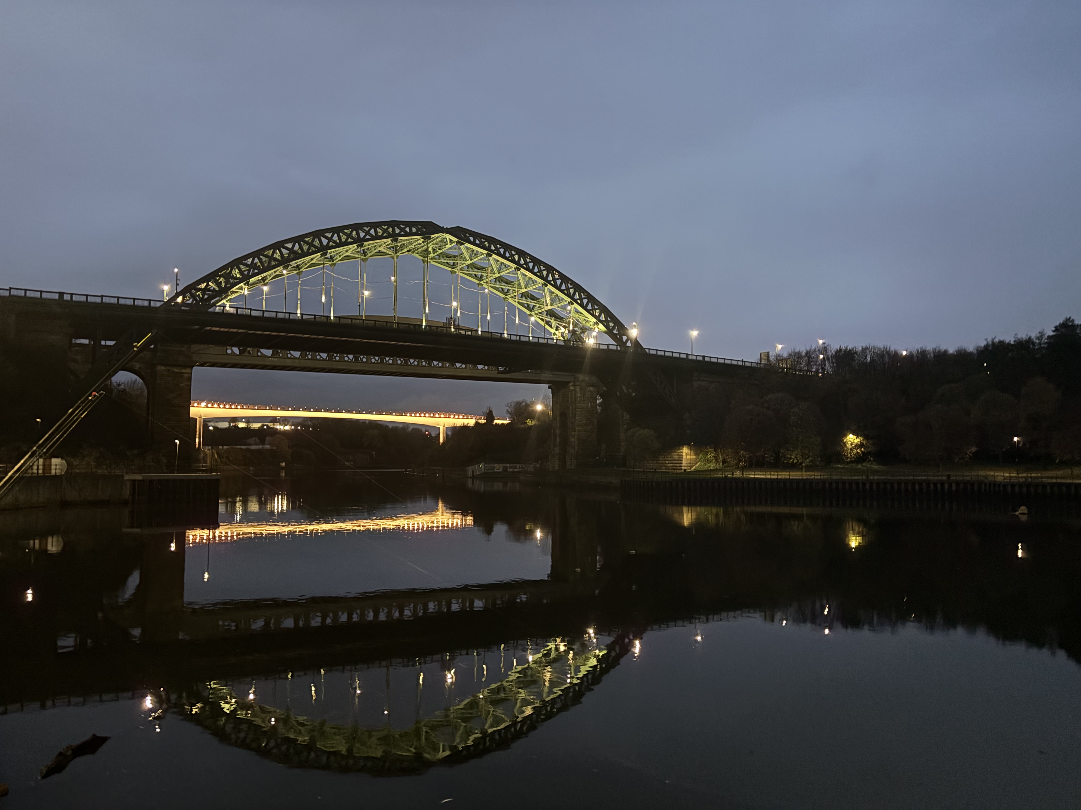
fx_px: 812
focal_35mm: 26
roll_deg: -0.2
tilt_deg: +3.2
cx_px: 540
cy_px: 405
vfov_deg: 53.1
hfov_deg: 67.3
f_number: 1.6
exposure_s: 1/25
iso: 1000
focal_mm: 5.96
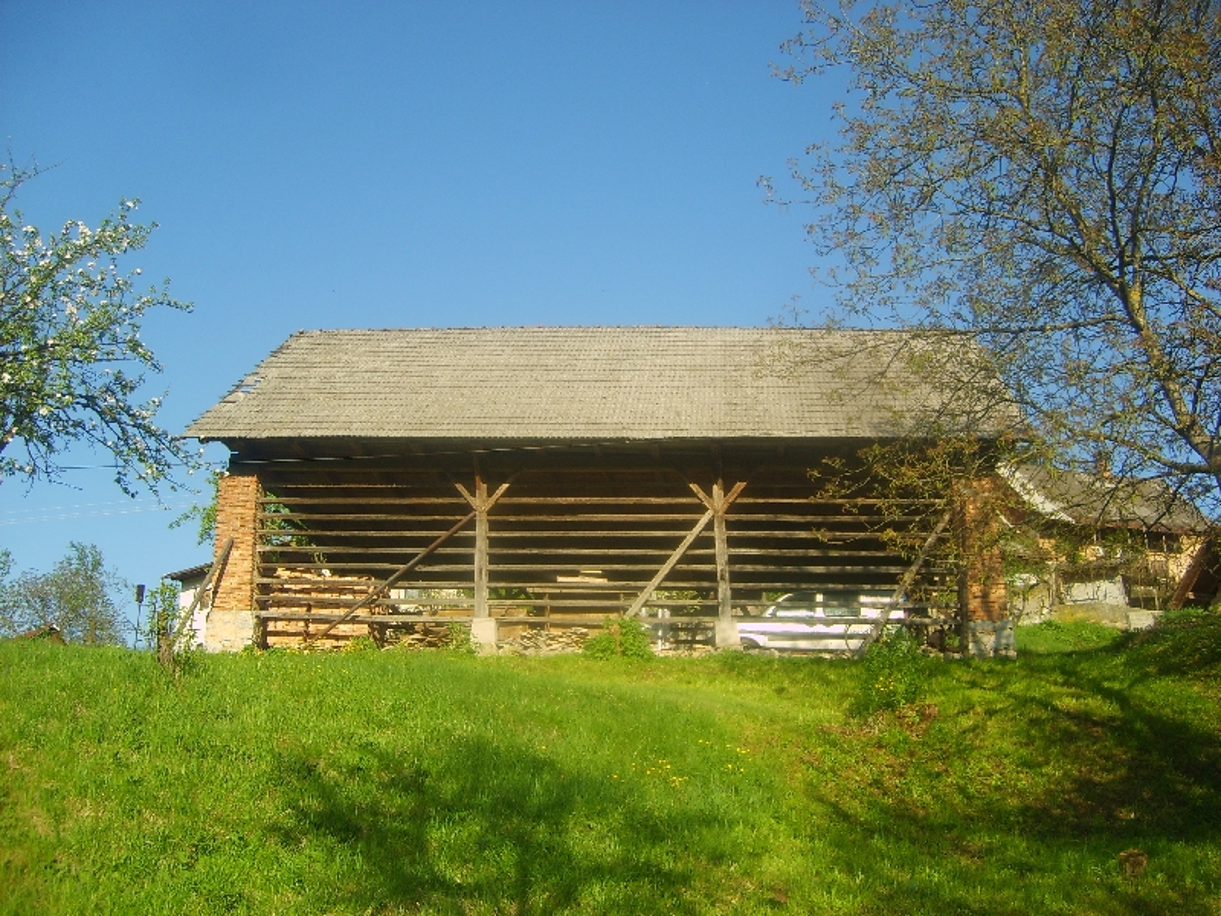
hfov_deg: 52.6
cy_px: 458
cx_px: 610
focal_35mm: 35
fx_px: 1235
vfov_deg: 40.7
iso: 50
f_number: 2.8
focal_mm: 5.8
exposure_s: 1/500
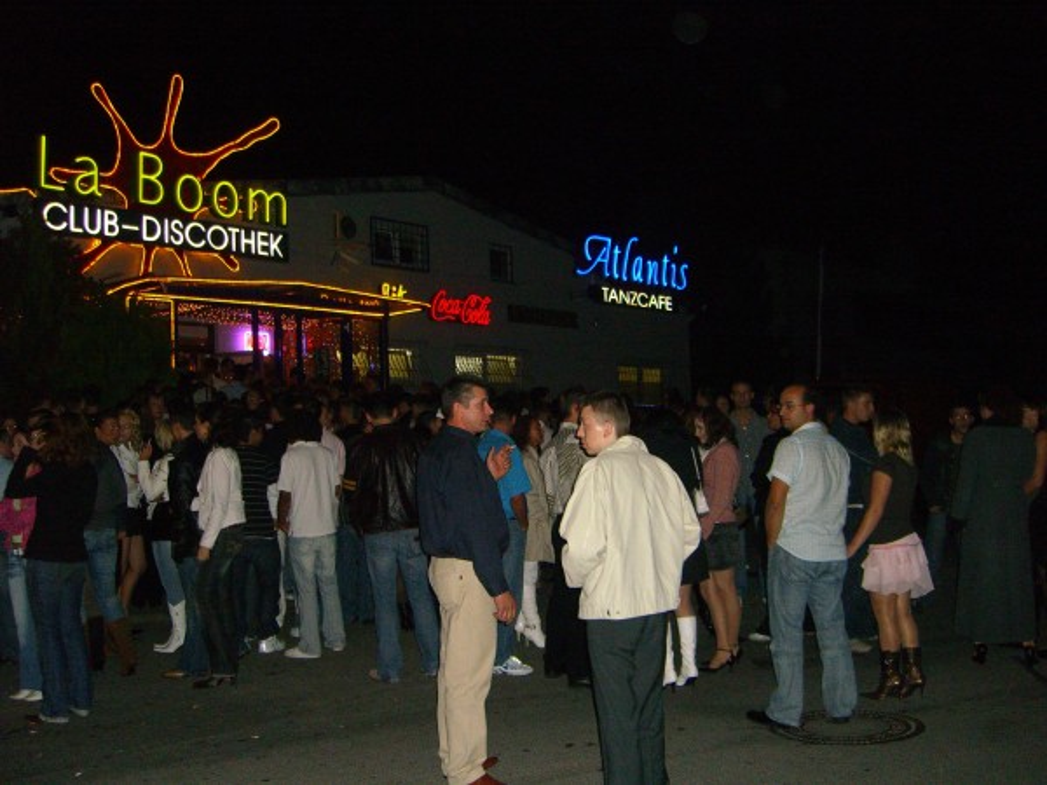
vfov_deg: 37.7
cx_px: 524
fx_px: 1149
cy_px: 392
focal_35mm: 38
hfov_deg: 49.0
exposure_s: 1/60
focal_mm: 7.9
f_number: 2.8
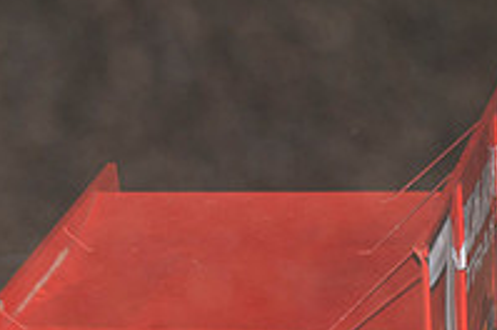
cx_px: 32
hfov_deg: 10.6
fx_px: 2660
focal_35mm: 193
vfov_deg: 7.0
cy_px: 425
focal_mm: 44
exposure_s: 1/160
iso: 200
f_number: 4.2
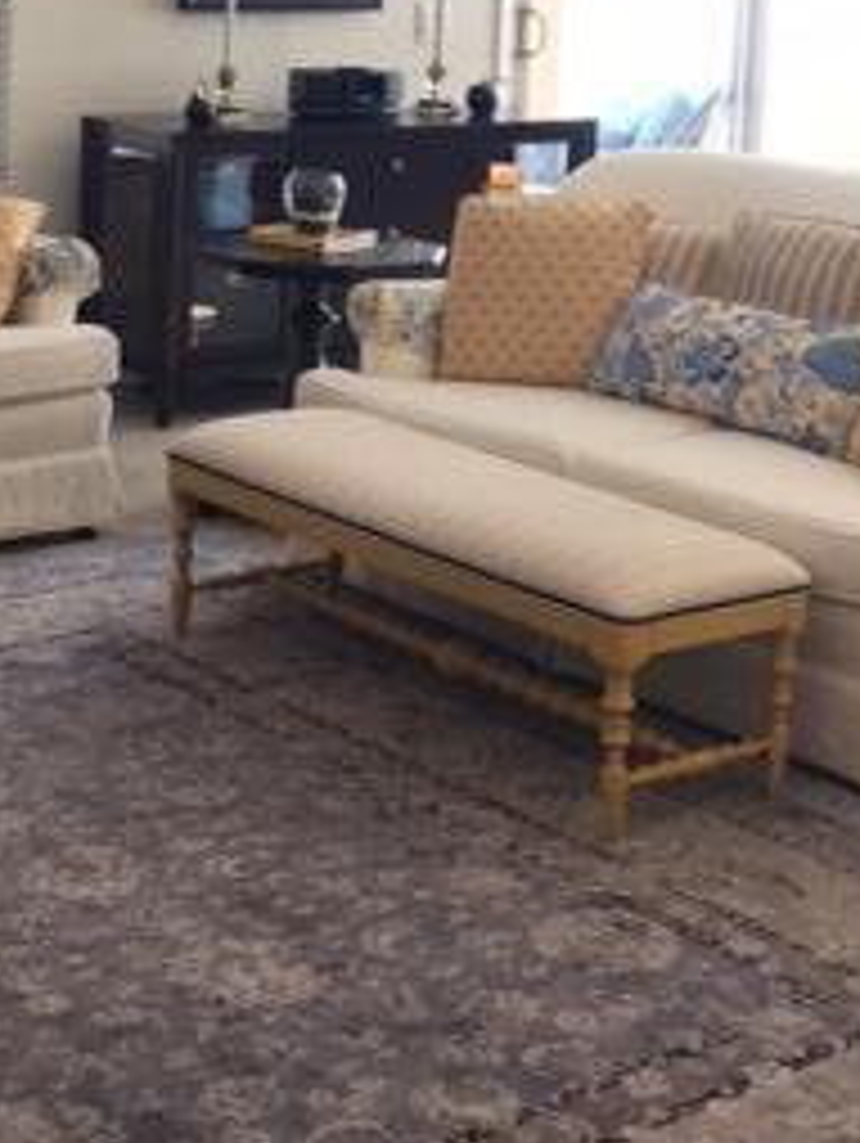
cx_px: 486
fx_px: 2414
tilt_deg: -7.0
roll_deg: -2.6
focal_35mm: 73
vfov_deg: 26.2
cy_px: 225
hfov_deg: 20.2
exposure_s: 1/30
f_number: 2.2
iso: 100
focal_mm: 4.15
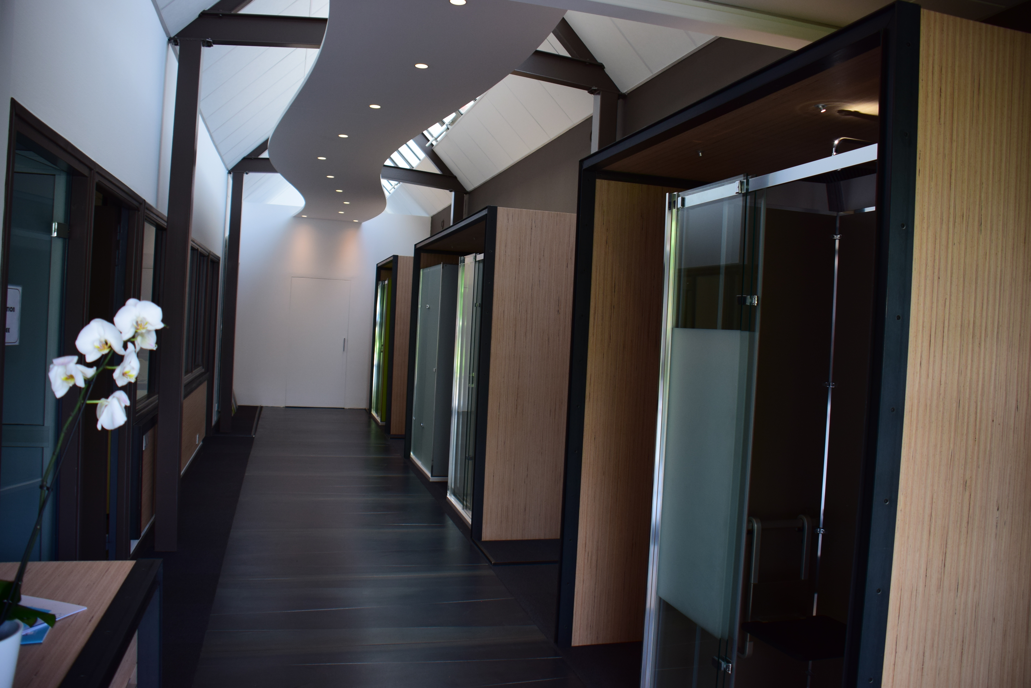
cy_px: 344
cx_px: 516
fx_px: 773
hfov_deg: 67.4
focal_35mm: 27
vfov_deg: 48.0
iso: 400
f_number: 3.5
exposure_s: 1/160
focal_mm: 18
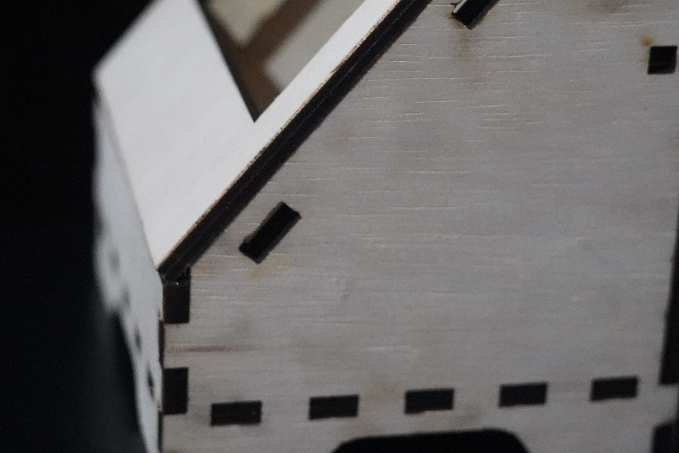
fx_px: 1773
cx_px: 345
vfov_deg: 14.5
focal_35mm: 94
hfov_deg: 21.7
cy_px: 117
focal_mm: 50
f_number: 3.5
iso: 12800
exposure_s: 1/60
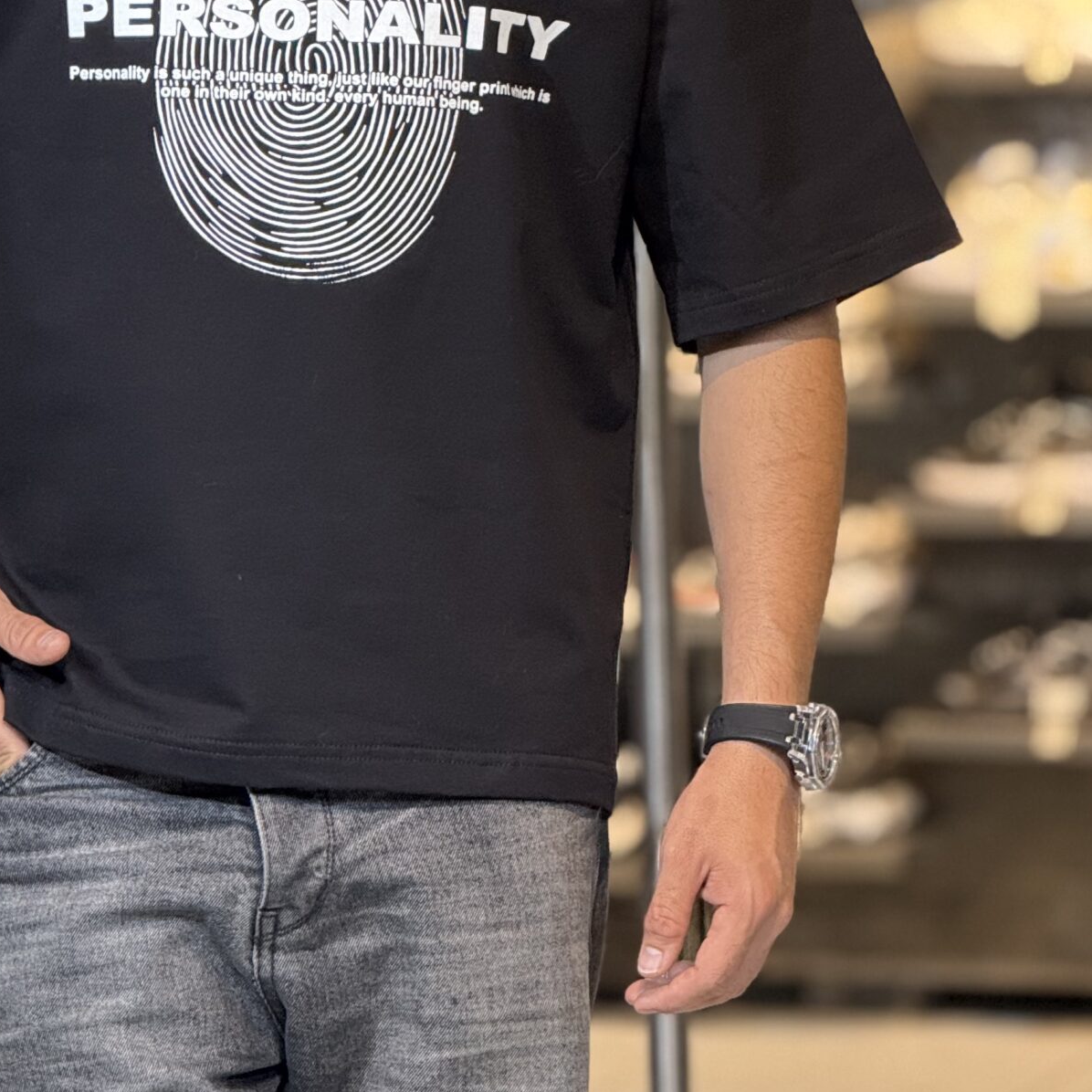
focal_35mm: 227
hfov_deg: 7.7
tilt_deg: -1.3
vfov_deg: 7.7
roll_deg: +0.8
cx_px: 323
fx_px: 8102
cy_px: 146
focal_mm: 15.66
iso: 320
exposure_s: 1/100
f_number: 2.8
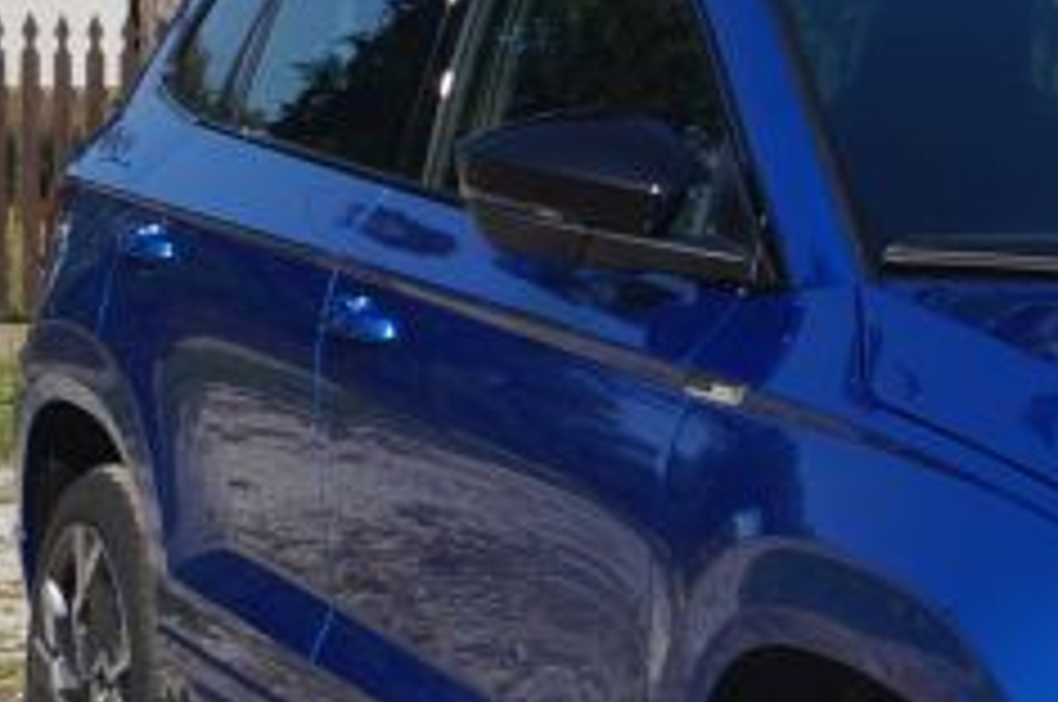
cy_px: 360
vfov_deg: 9.5
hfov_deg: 13.8
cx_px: 1319
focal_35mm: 144
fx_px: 4226
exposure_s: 1/125
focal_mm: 22
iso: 100
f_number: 13
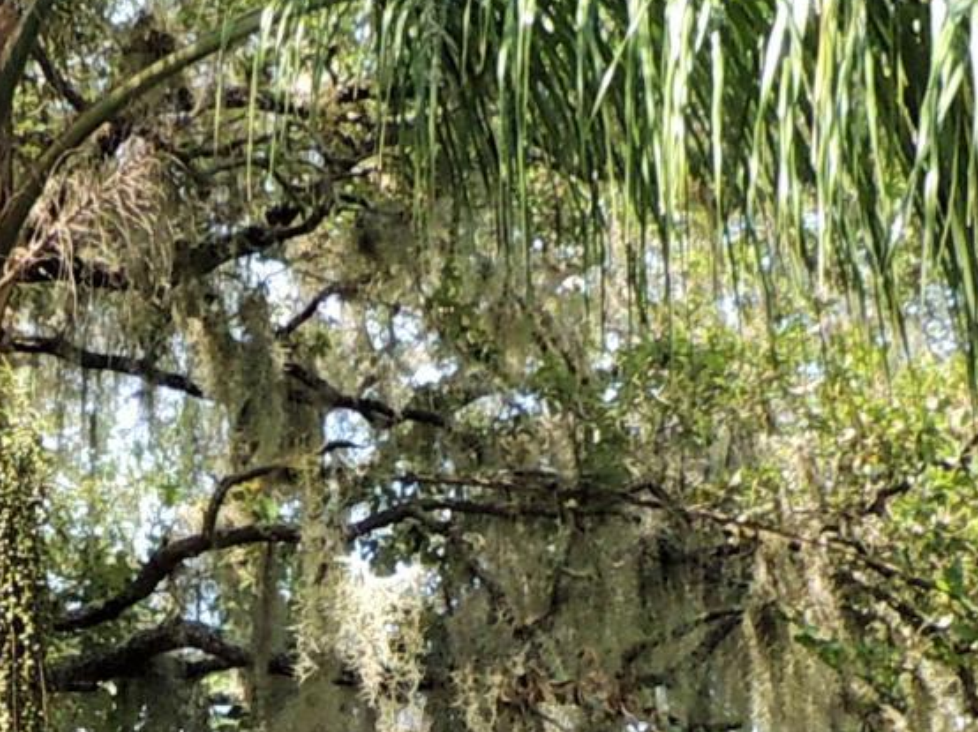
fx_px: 3671
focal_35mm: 130
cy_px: 972
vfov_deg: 11.1
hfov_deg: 15.1
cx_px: 180
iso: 100
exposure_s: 1/200
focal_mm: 4.3
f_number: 3
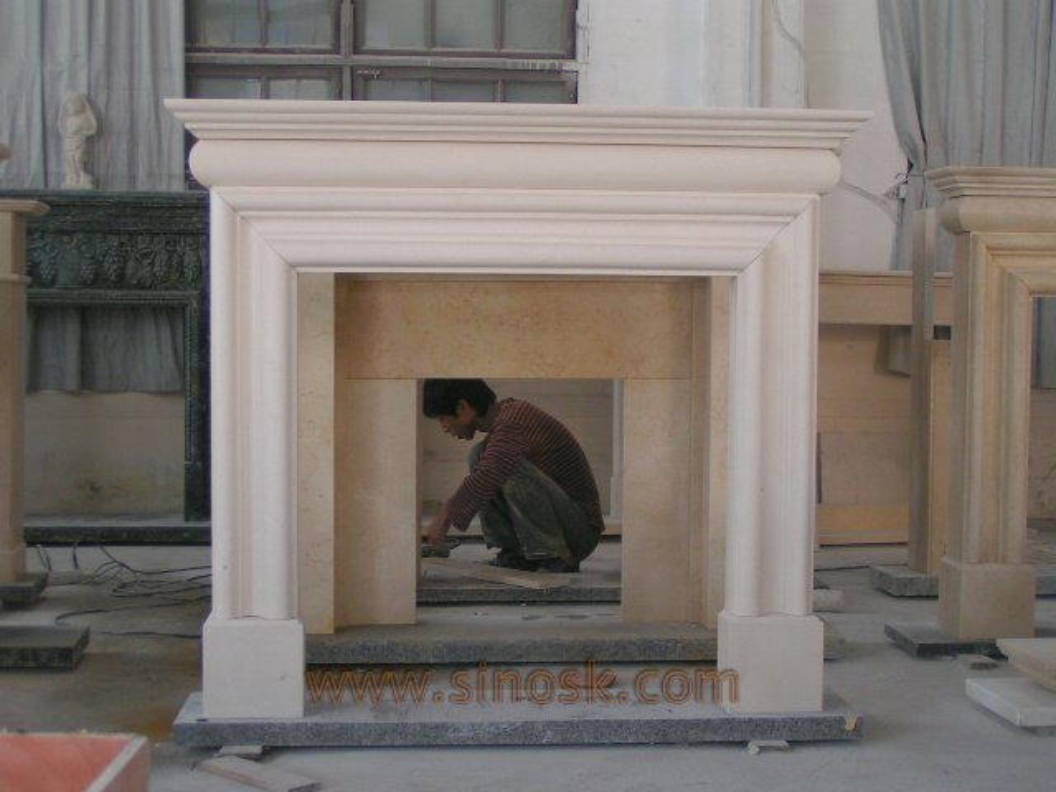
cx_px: 528
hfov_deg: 35.5
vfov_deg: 27.0
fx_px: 1647
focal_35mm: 54
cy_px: 396
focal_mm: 8.3
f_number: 3.2
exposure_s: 1/60
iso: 80
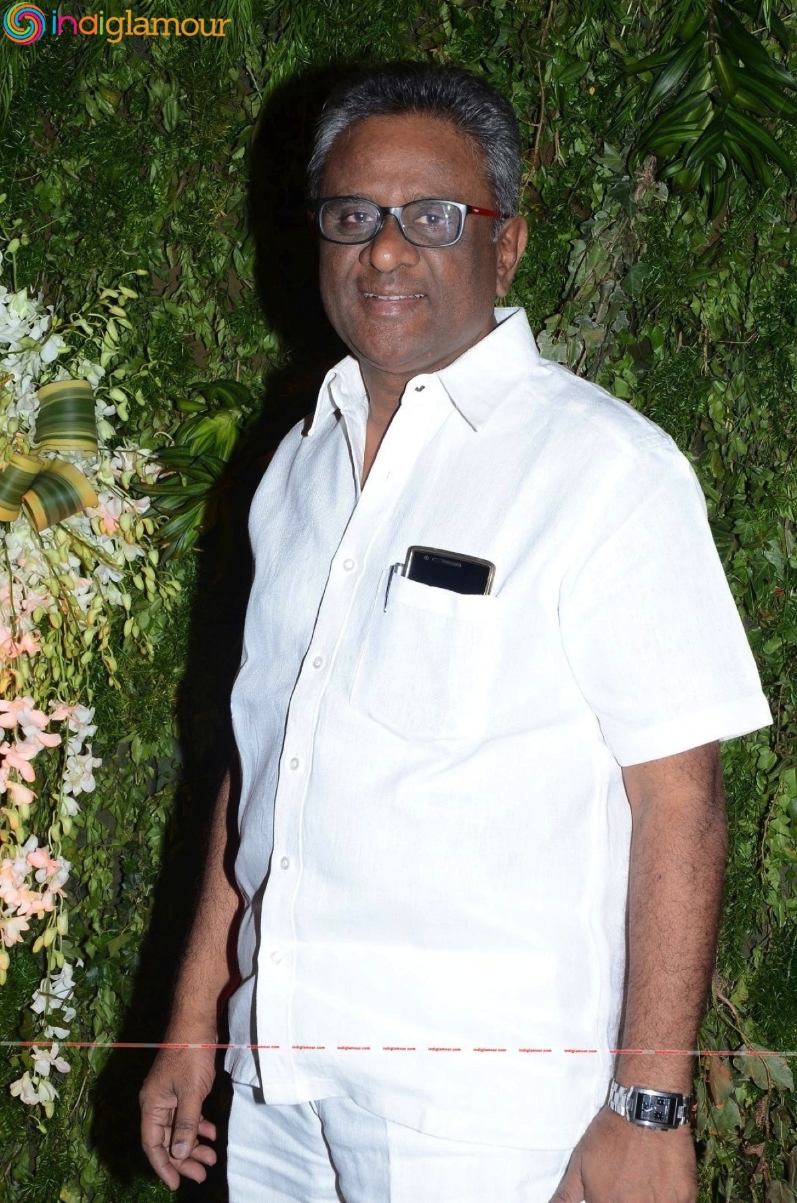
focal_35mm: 78
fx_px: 2601
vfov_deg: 26.0
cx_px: 398
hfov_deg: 17.4
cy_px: 602
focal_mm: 52
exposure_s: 1/125
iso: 500
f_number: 9
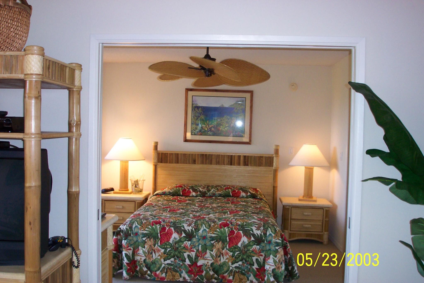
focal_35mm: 35
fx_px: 412
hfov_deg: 54.4
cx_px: 212
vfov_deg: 37.8
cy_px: 142
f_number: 2.8
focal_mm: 7.5
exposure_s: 1/45
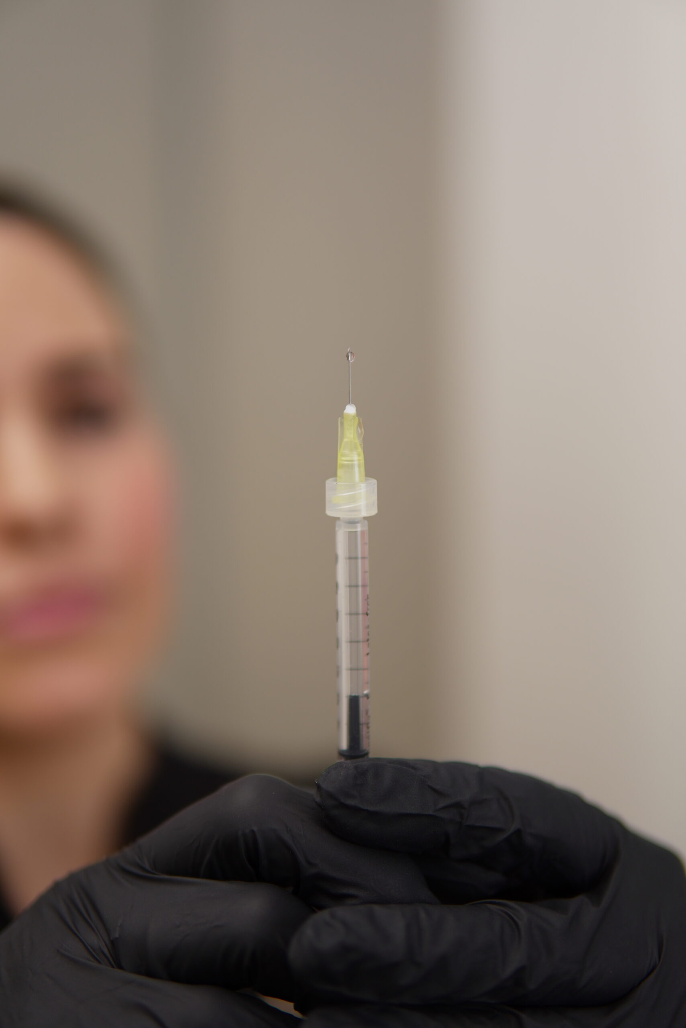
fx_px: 1286
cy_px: 514
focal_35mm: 45
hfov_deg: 29.9
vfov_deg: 43.6
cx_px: 343
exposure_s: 1/250
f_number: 1.4
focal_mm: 30
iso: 100
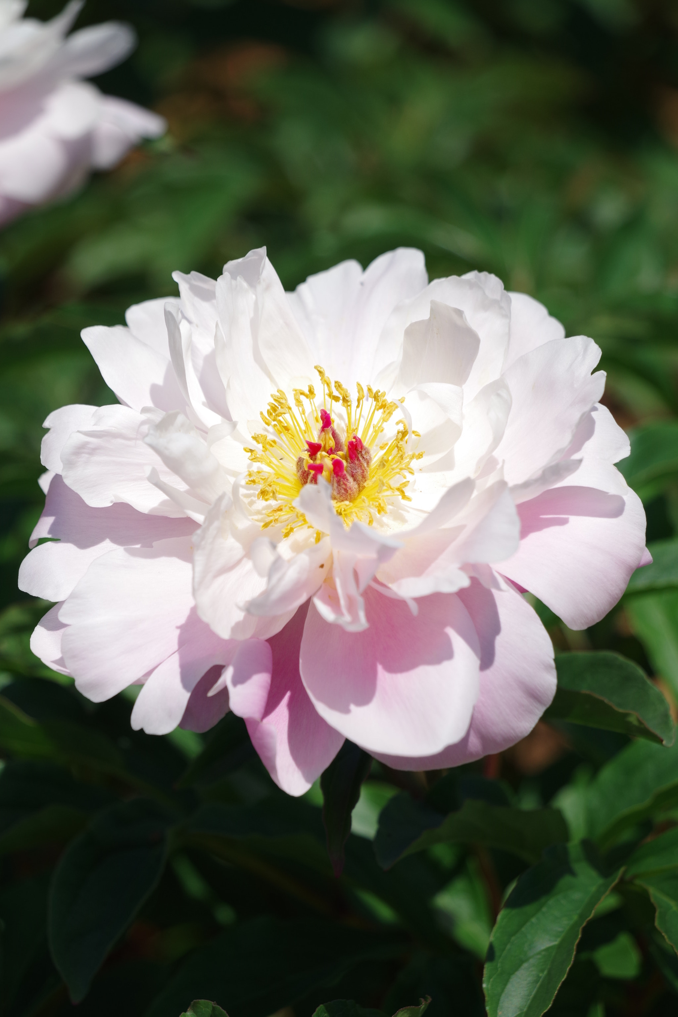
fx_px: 8051
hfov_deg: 4.8
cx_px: 339
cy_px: 508
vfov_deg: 7.2
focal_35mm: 285
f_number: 5.6
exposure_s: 1/800
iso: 100
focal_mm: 190
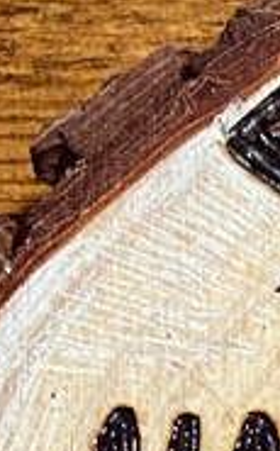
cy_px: 895
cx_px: 716
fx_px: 2194
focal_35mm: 179
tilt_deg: -81.2
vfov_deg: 10.7
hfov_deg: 6.8
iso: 320
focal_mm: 4.25
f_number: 1.8
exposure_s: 1/60
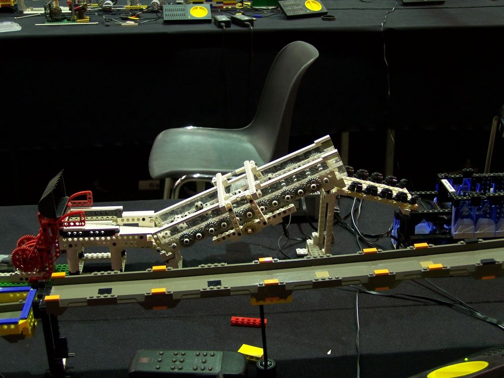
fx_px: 815
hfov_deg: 34.3
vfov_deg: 26.1
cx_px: 252
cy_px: 189
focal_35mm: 56
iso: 80
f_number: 3.1
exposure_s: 1/2
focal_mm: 9.3
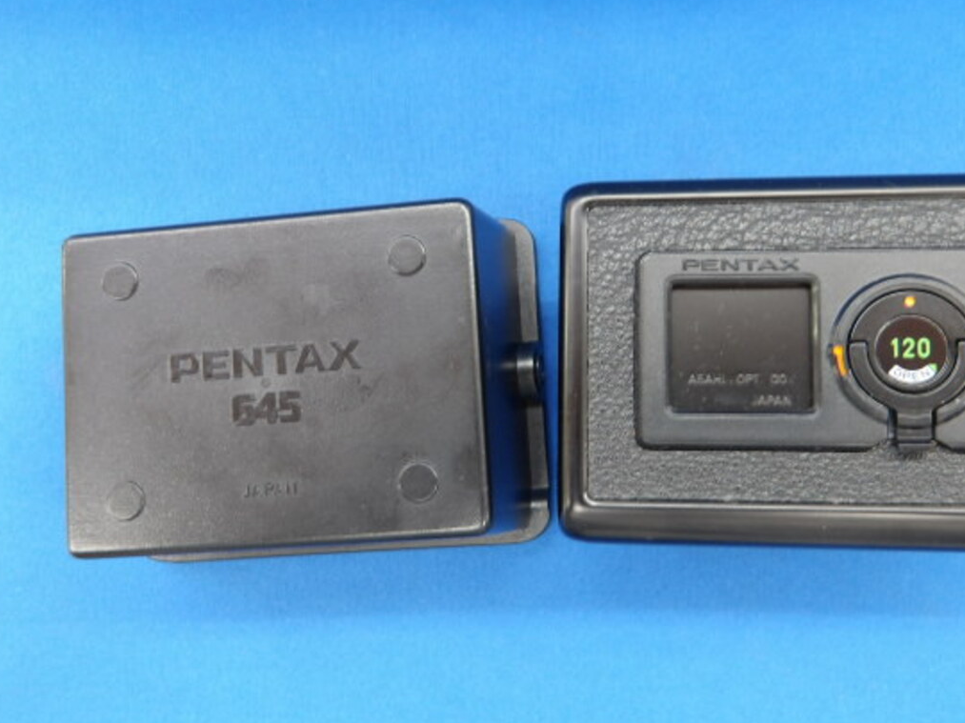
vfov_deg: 44.1
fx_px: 892
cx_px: 544
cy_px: 369
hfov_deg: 56.7
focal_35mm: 32
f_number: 3
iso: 209
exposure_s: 1/15
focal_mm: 4.9
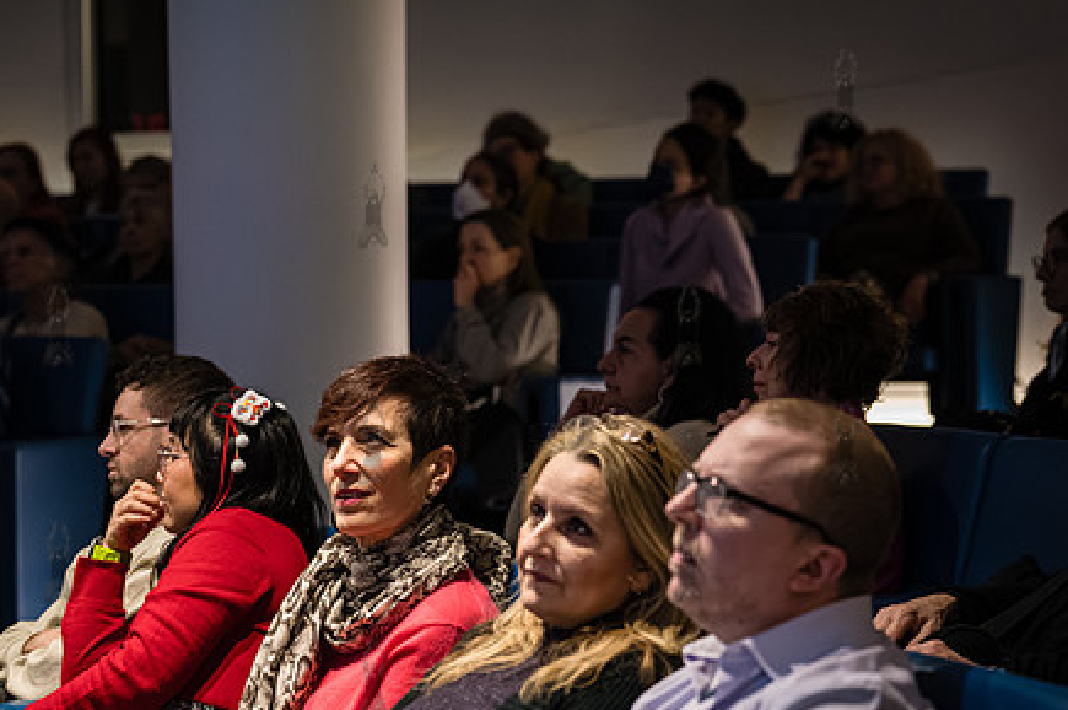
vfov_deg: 11.2
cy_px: 385
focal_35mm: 122
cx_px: 457
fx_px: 3615
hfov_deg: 16.8
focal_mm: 80
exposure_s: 1/160
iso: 5000
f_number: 3.5
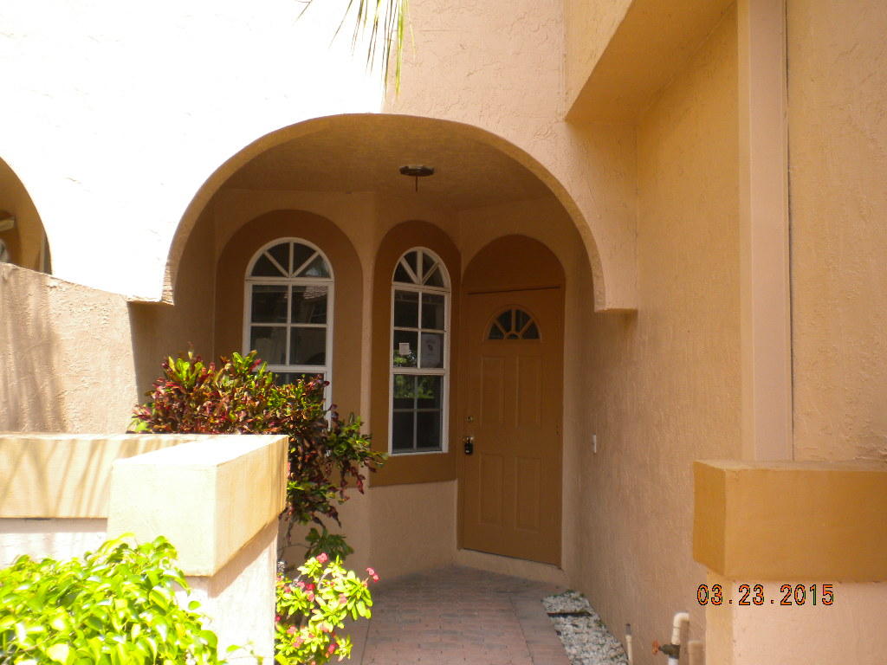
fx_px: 897
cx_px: 444
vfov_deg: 40.7
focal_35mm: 35
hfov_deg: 52.6
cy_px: 332
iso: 80
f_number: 4.6
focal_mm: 6.3
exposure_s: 1/200
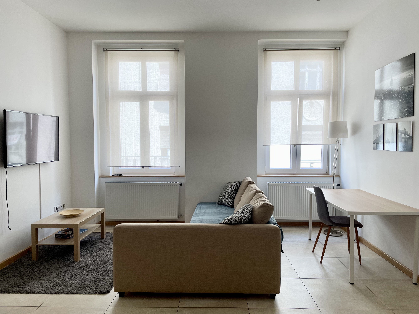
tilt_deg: -2.6
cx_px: 210
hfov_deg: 67.3
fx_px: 315
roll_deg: -0.2
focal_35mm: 26
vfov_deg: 53.1
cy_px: 157
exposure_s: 1/172
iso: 32
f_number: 1.6
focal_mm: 4.2
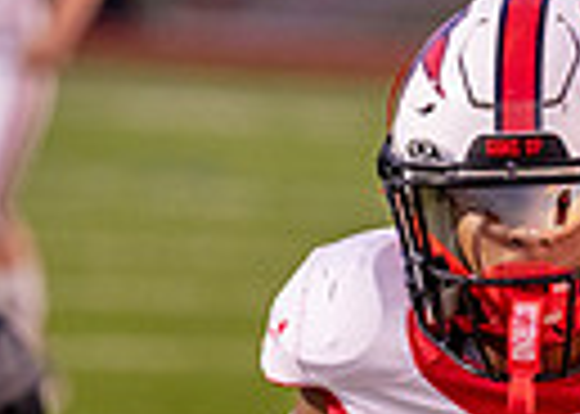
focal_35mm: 625
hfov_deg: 3.2
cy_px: 540
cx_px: 760
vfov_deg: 2.3
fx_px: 10290
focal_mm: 133
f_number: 2.8
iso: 1600
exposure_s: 1/1000
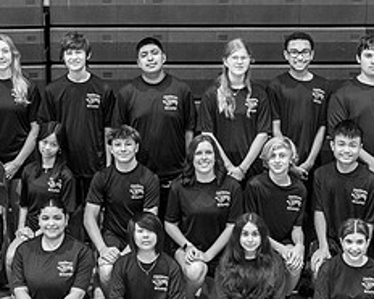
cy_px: 143
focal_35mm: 85
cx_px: 132
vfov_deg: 18.0
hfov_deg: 22.4
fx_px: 940
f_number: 3.2
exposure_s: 1/125
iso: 2000
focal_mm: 30.5
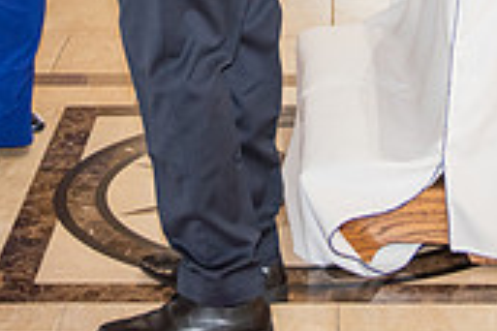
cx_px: 223
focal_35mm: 137
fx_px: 1891
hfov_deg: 15.0
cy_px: -321
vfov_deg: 9.4
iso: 1000
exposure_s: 1/160
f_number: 2.8
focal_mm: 34
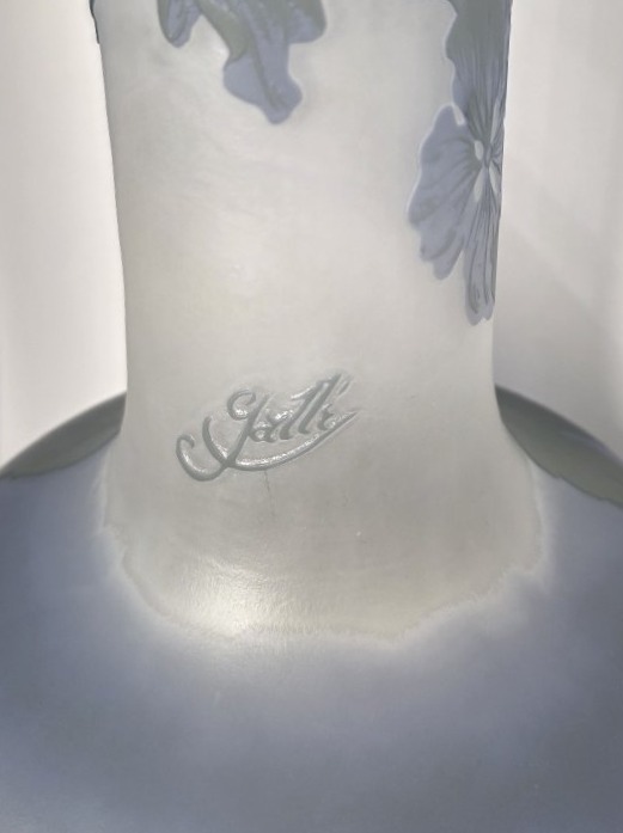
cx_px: 312
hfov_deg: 58.8
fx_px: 553
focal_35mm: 23
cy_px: 416
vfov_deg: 74.0
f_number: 1.7
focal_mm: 6.3
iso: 100
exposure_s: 1/100
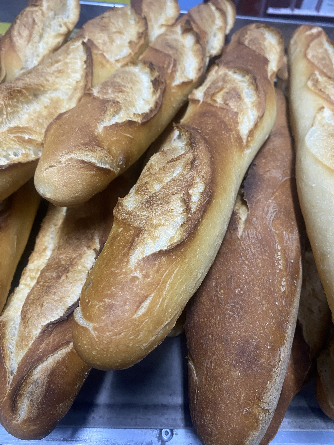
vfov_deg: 67.3
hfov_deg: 53.1
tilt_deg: -48.5
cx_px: 167
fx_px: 334
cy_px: 222
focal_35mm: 26
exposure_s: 1/50
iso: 400
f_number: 1.8
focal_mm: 4.25
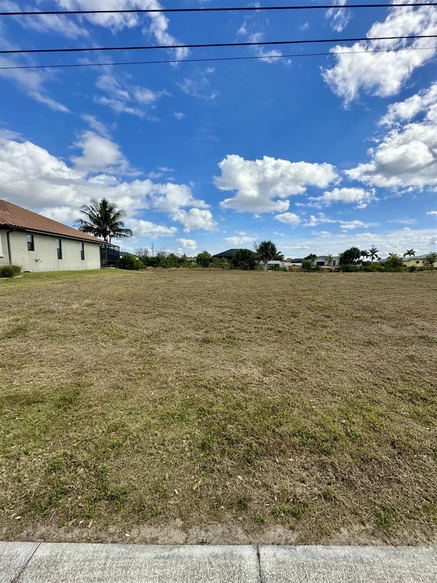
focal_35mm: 14
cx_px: 218
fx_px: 236
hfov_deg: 85.7
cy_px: 292
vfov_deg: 102.1
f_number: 2.2
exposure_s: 1/2174
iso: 50
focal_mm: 2.22
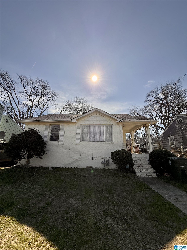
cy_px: 125
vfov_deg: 102.1
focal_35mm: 14
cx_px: 94
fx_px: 101
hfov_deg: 85.7
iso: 50
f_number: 2.2
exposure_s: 1/3663
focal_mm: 2.22
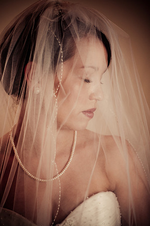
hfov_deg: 18.1
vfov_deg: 27.0
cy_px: 113
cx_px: 75
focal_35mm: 75
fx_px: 470
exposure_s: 1/160
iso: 100
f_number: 1.8
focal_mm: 50
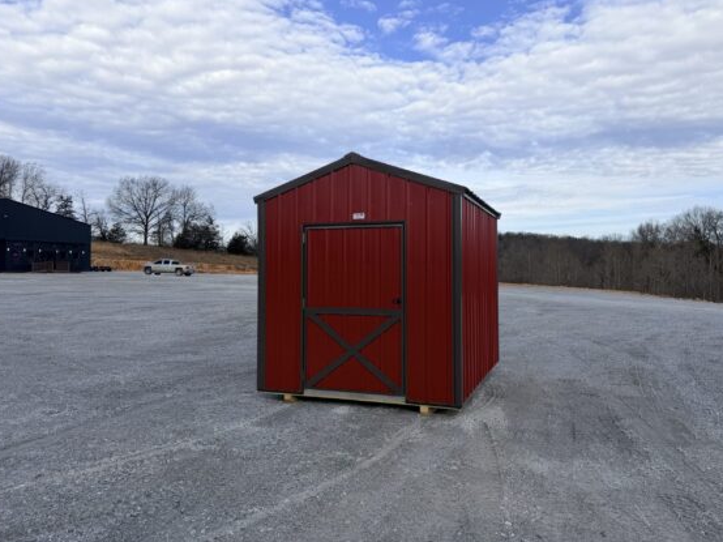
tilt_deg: -0.5
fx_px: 543
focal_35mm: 26
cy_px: 263
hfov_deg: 67.3
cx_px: 376
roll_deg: -0.5
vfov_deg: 53.0
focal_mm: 6.76
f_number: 1.78
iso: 80
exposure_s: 1/4405
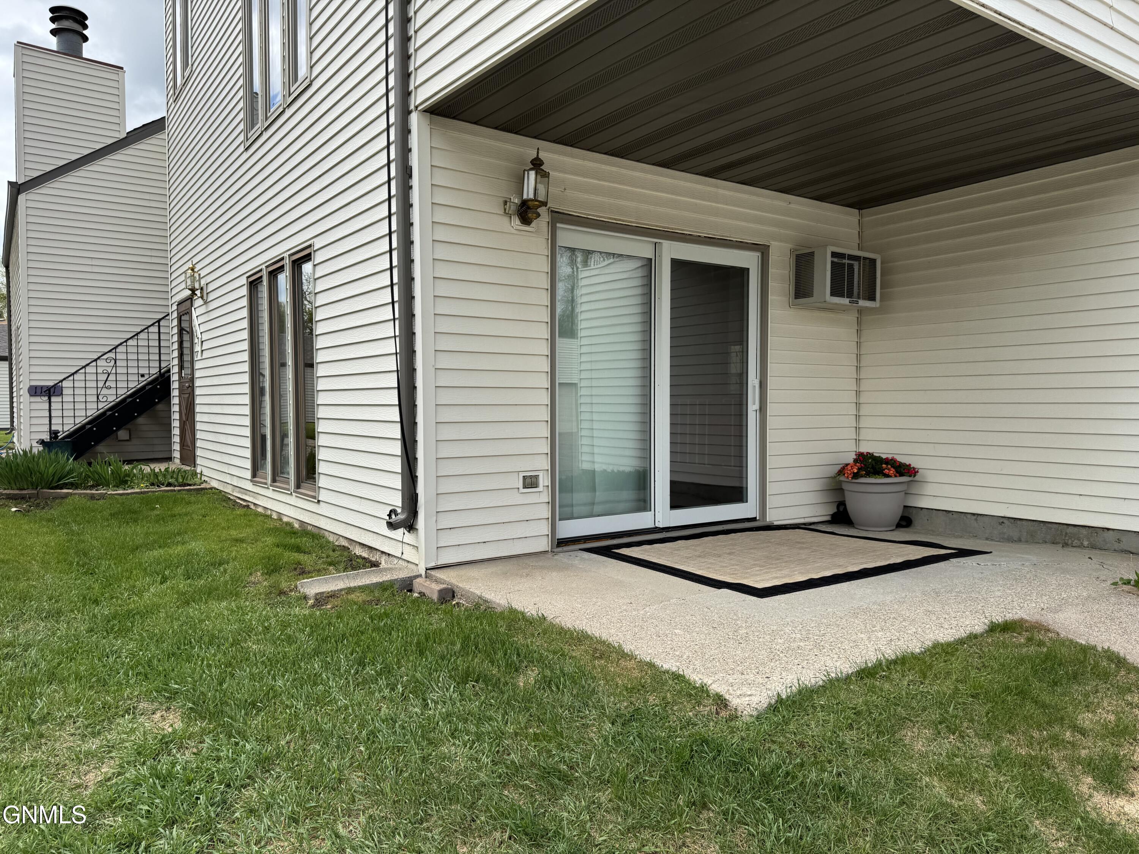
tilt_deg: -2.3
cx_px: 570
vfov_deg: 56.8
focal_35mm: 24
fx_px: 790
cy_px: 427
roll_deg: -0.3
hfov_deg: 71.6
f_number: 1.78
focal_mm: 6.76
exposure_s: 1/2959
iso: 80
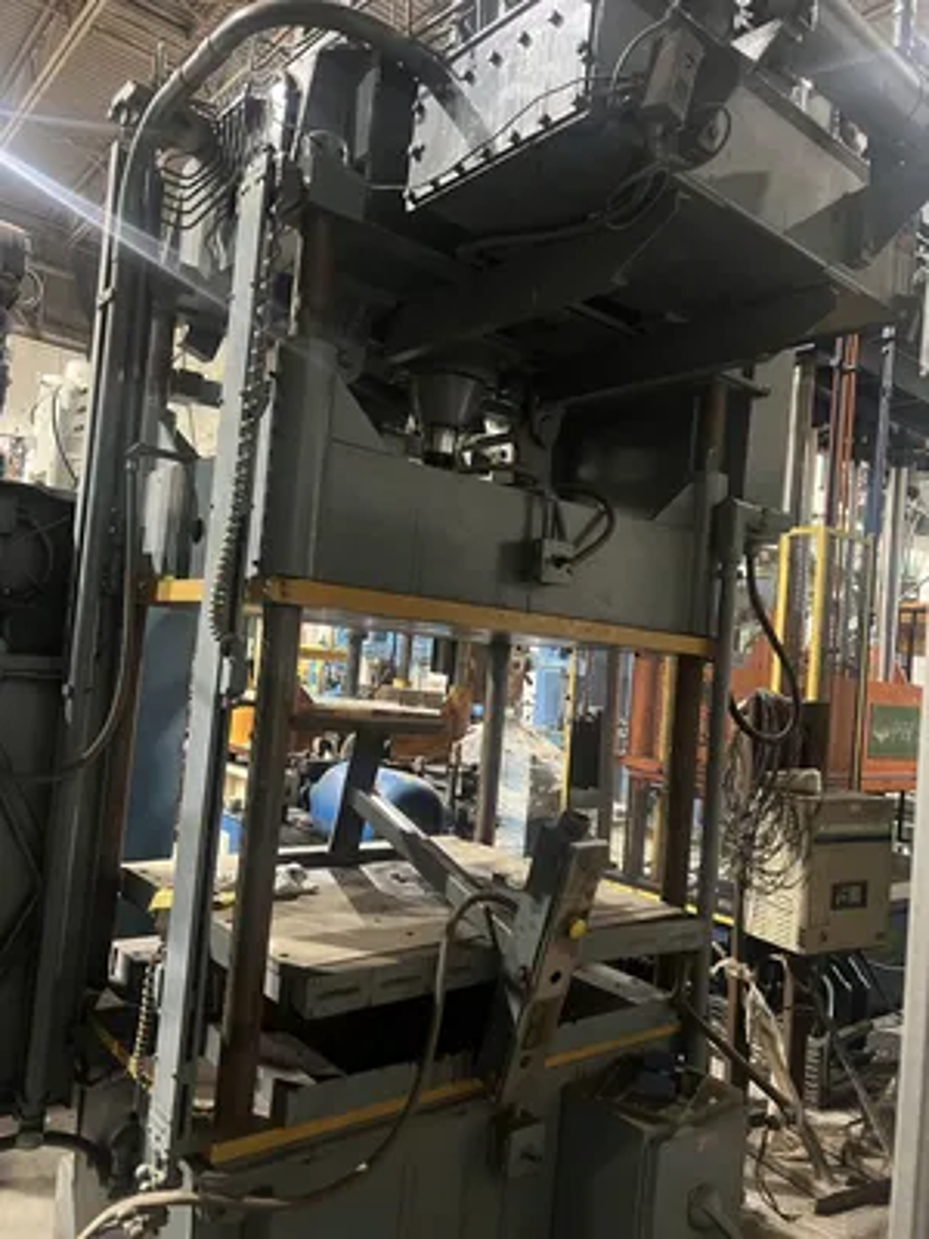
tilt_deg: +3.6
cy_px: 620
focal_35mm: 26
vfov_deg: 67.3
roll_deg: -4.3
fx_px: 930
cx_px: 464
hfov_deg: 53.1
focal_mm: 5.7
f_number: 1.5
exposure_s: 1/30
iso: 500
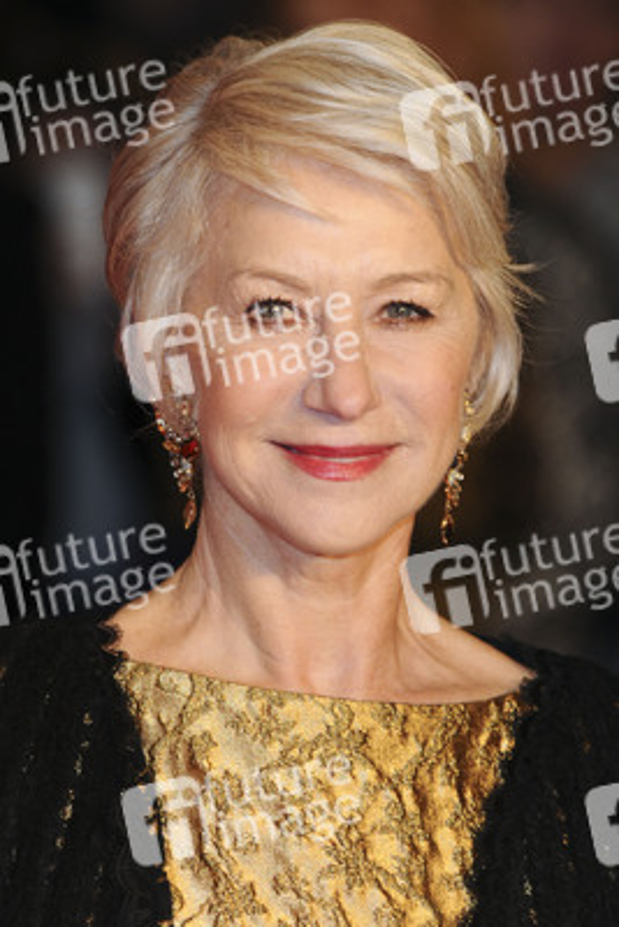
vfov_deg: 7.8
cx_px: 310
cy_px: 464
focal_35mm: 262
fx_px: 6764
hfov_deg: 5.2
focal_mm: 175
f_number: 4
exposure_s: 1/200
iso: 500
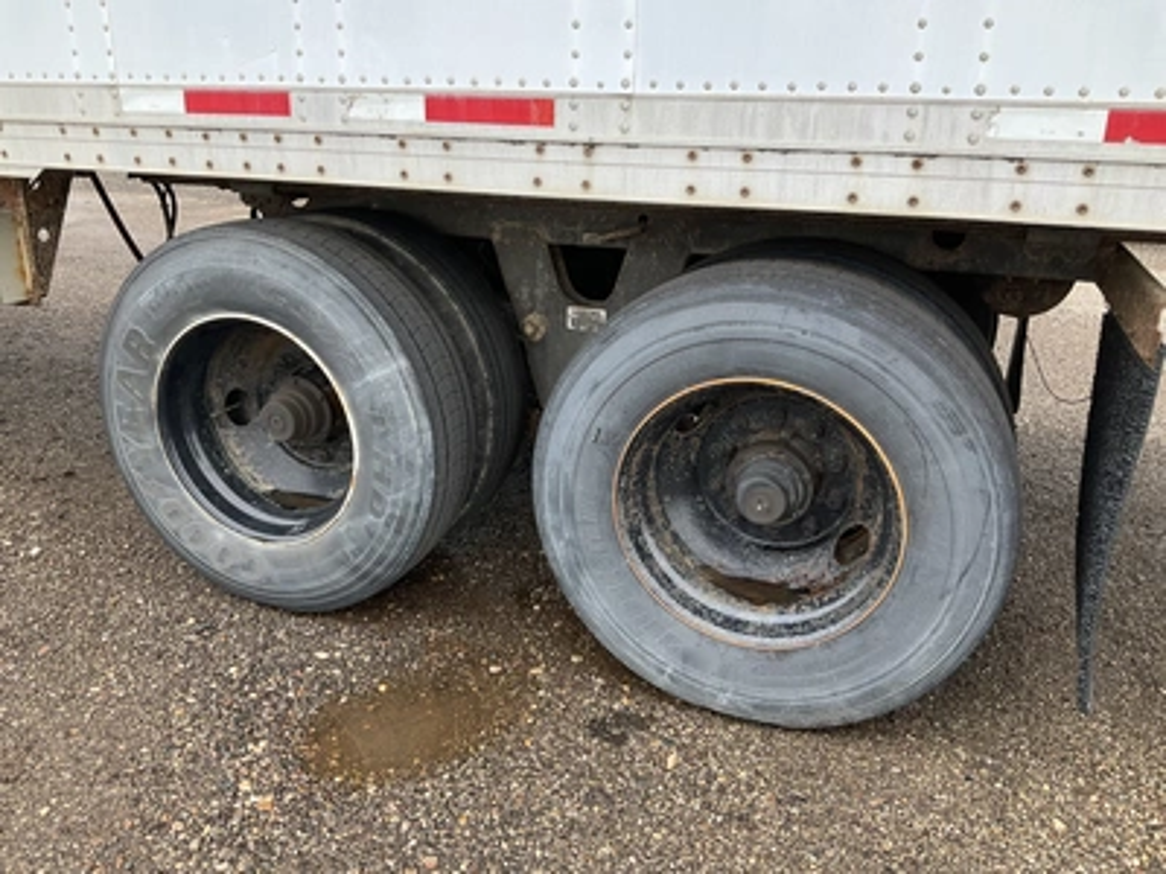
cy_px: 437
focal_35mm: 29
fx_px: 977
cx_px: 583
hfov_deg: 61.7
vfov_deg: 48.2
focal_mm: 3
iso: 25
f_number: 1.8
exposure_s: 1/362
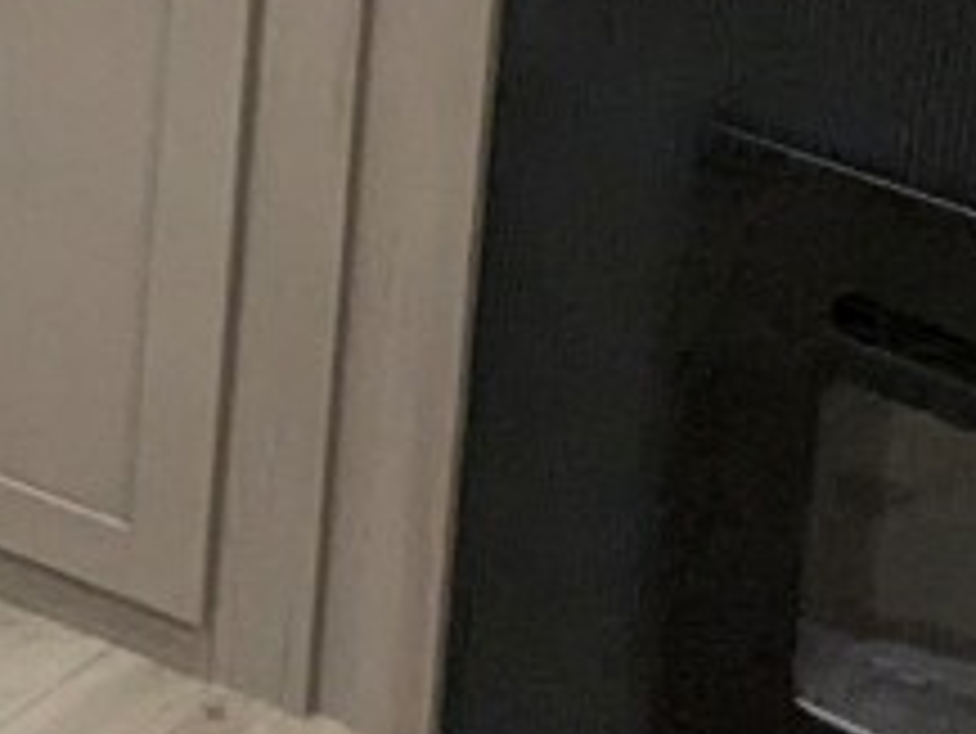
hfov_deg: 14.1
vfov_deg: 12.2
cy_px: -869
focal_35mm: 103
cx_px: -1262
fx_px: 2906
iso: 347
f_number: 2.2
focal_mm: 2.35
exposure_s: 1/96.4
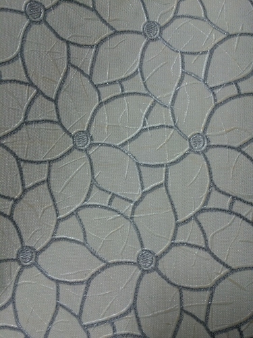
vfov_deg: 61.7
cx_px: 126
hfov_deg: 48.2
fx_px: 283
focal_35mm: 29
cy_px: 169
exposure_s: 1/33
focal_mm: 4.15
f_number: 2.2
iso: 80
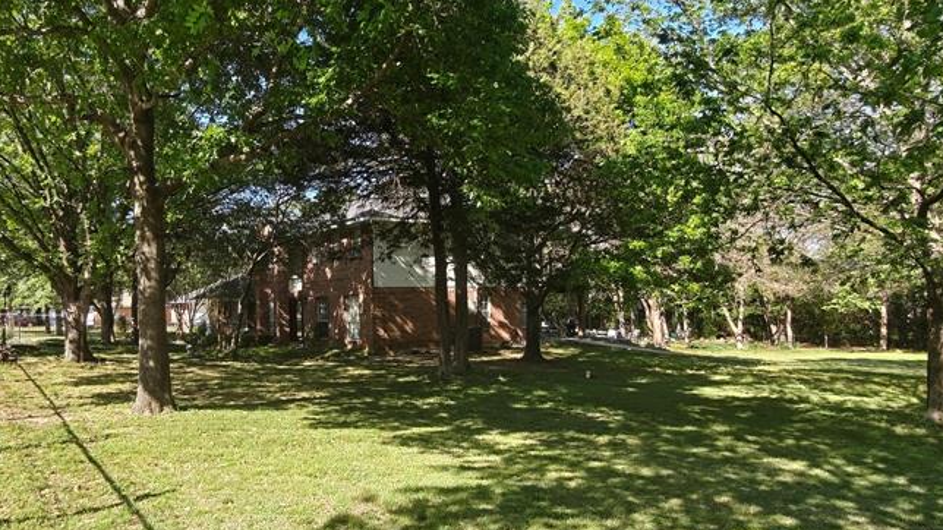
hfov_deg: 70.6
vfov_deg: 44.2
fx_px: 650
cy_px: 303
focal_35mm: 26
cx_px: 348
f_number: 2
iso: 125
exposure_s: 1/200
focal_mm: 2.3
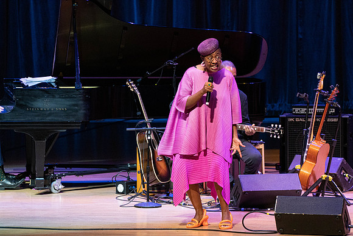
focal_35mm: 336
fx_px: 3295
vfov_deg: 4.1
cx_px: 176
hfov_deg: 6.1
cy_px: 118
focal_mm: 336
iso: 4000
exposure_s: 1/320
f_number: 9
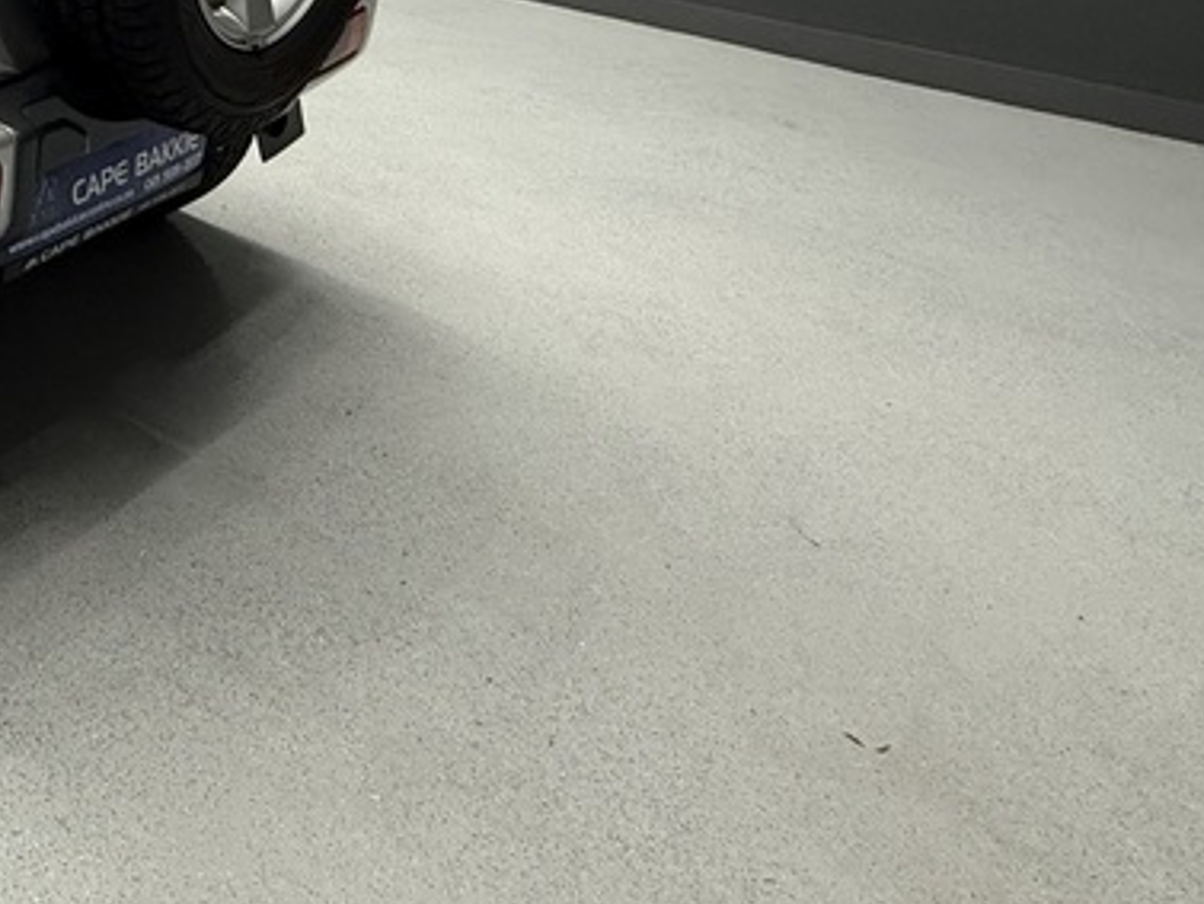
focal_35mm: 38
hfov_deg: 38.6
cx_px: -179
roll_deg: -1.0
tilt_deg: -11.3
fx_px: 1322
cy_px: -115
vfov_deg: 32.6
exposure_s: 1/100
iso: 320
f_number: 2.2
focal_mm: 2.22
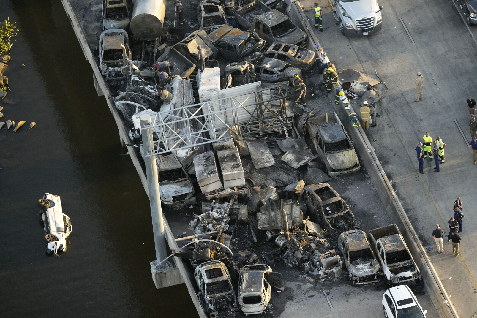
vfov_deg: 3.4
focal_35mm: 400
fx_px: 5300
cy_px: 159
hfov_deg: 5.2
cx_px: 238
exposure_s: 1/2500
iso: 5000
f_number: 5
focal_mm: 400
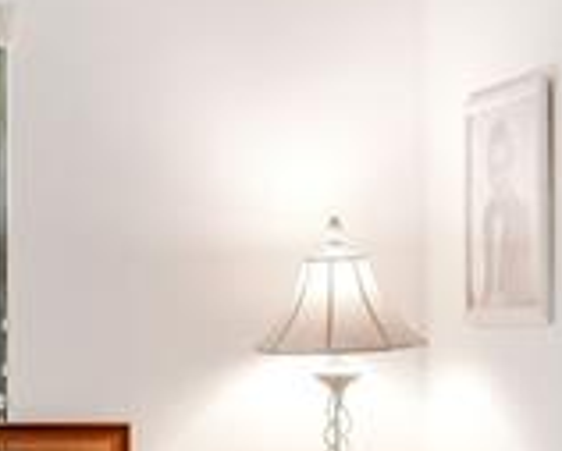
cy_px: 309
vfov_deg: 16.9
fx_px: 1516
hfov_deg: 18.8
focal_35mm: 91
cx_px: -249
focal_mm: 10
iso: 250
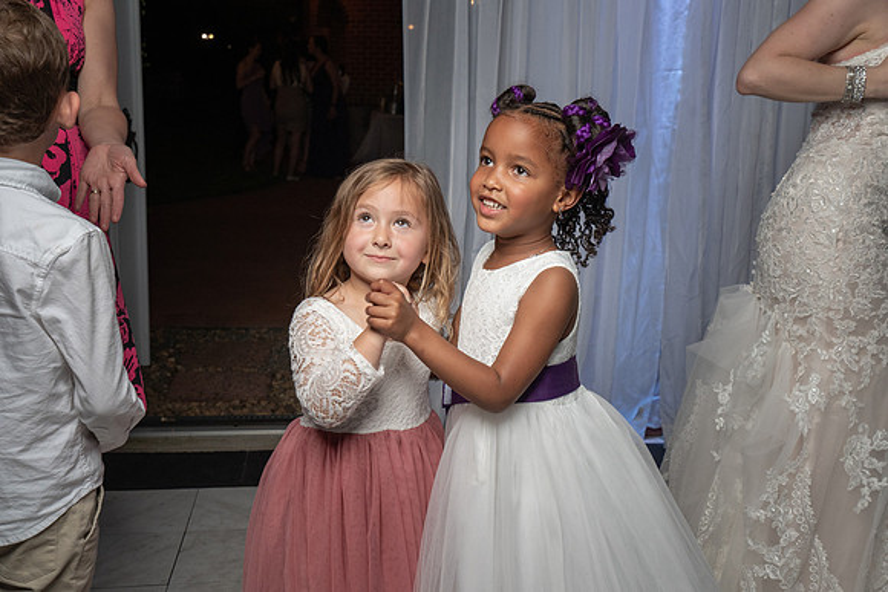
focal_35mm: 42
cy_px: 306
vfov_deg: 32.0
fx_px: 1034
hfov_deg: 46.5
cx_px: 470
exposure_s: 1/200
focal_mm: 35
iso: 1600
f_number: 5.6
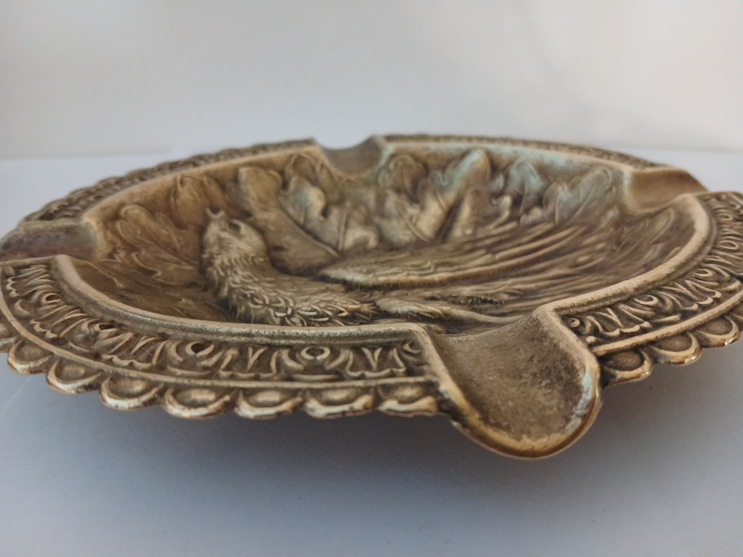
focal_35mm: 26
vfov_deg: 53.1
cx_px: 372
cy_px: 278
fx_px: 558
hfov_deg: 67.3
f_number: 1.8
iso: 400
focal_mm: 3.98
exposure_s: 1/25
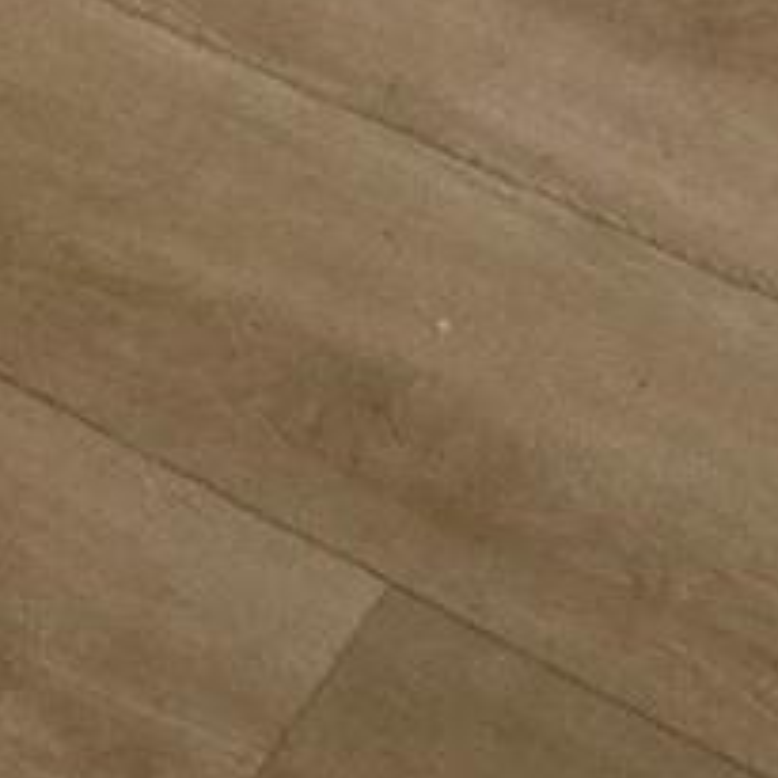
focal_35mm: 115
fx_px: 2924
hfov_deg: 14.6
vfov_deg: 9.2
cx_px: 960
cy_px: -1981
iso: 80
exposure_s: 1/60
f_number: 2.2
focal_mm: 2.2
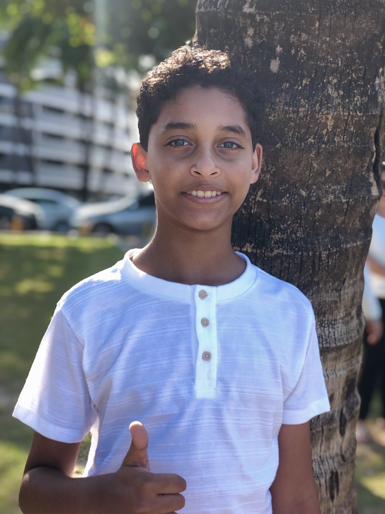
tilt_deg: -1.9
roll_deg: -1.7
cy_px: 257
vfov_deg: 33.8
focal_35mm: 57
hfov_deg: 25.7
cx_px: 192
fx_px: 845
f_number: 2.8
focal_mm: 6.6
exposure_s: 1/120
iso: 25
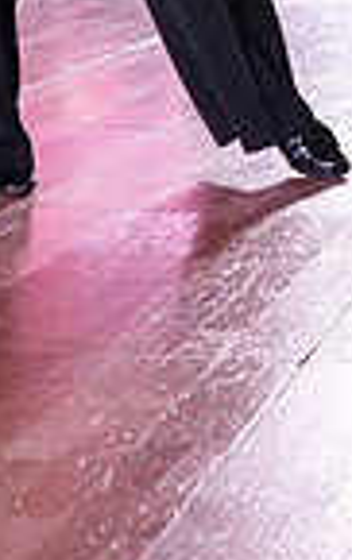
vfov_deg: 12.2
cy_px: -309
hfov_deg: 8.0
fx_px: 2494
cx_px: 482
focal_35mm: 163
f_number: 5.6
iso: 5000
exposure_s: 1/320
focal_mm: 40
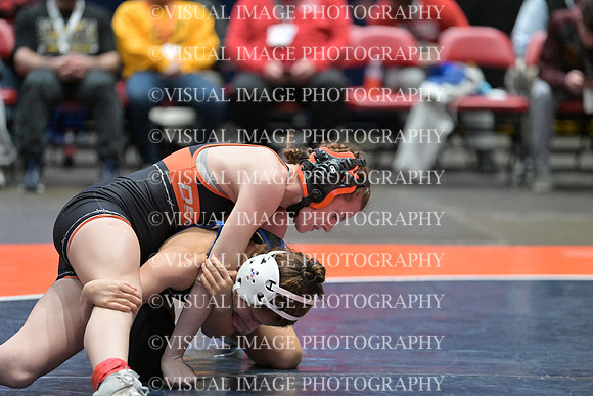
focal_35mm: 170
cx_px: 296
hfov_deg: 12.1
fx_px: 2801
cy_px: 198
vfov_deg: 8.1
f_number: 2.8
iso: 6400
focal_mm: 170
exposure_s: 1/800
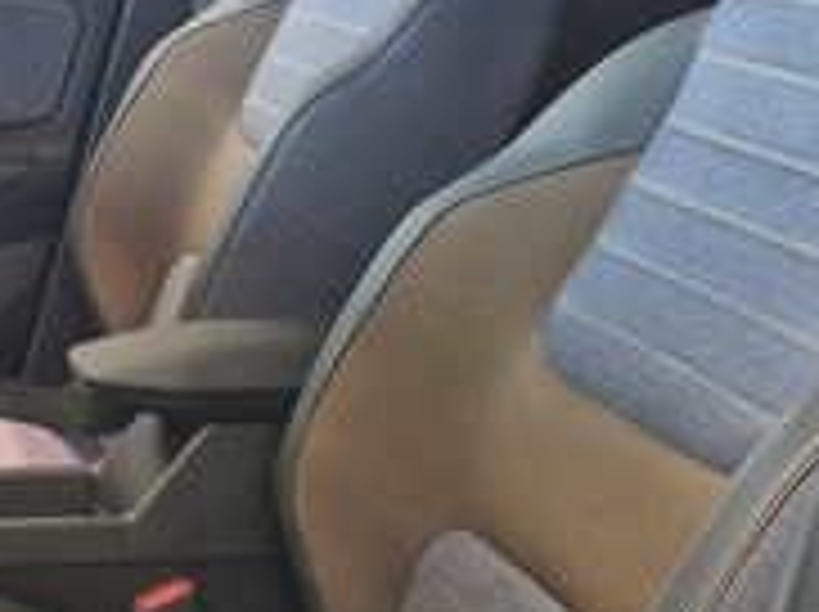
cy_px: 351
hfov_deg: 23.4
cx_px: 63
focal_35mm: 81
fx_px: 1914
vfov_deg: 18.2
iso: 320
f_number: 1.8
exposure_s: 1/100
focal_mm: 5.4
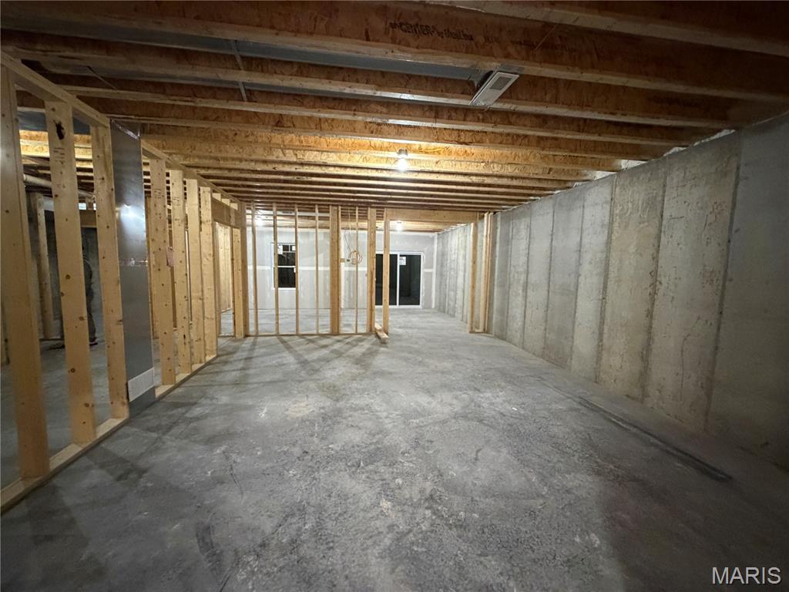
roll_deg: -1.0
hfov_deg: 102.1
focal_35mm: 14
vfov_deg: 85.7
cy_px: 296
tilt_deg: -4.6
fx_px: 319
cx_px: 394
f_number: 2.2
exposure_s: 1/40
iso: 1000
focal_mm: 2.22
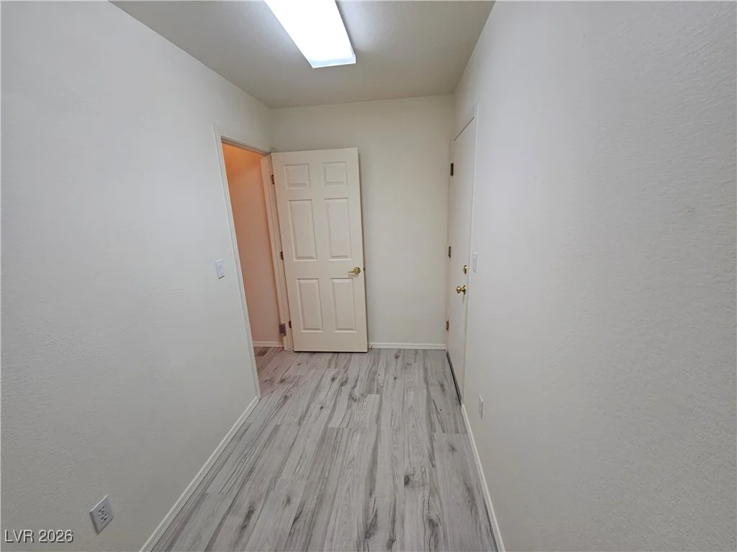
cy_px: 276
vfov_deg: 89.9
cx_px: 368
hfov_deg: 106.2
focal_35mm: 13
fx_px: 277
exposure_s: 1/60
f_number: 2.2
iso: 80
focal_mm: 2.2
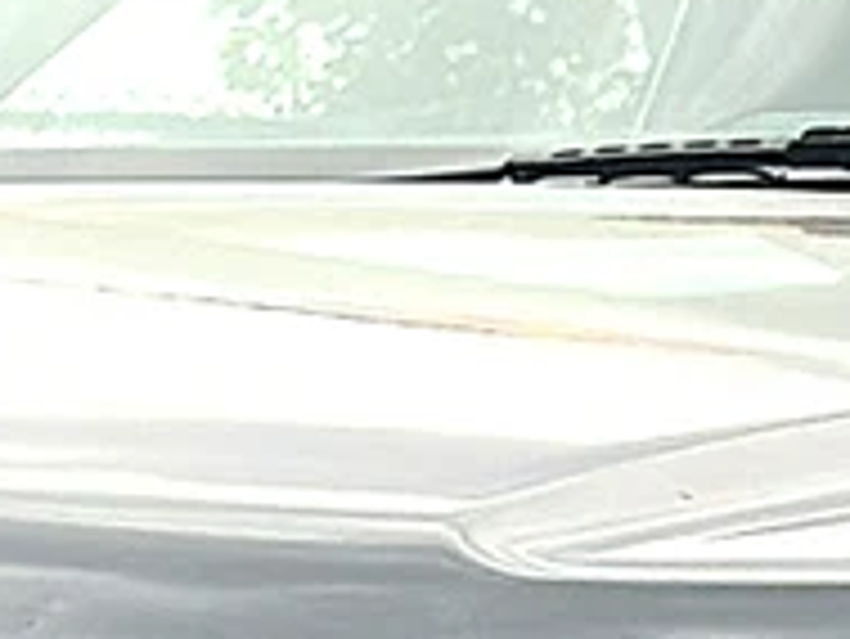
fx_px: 8010
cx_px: 1223
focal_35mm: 326
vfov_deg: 4.5
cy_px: 1114
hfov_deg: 6.0
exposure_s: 1/616
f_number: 1.78
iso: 64
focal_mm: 6.86
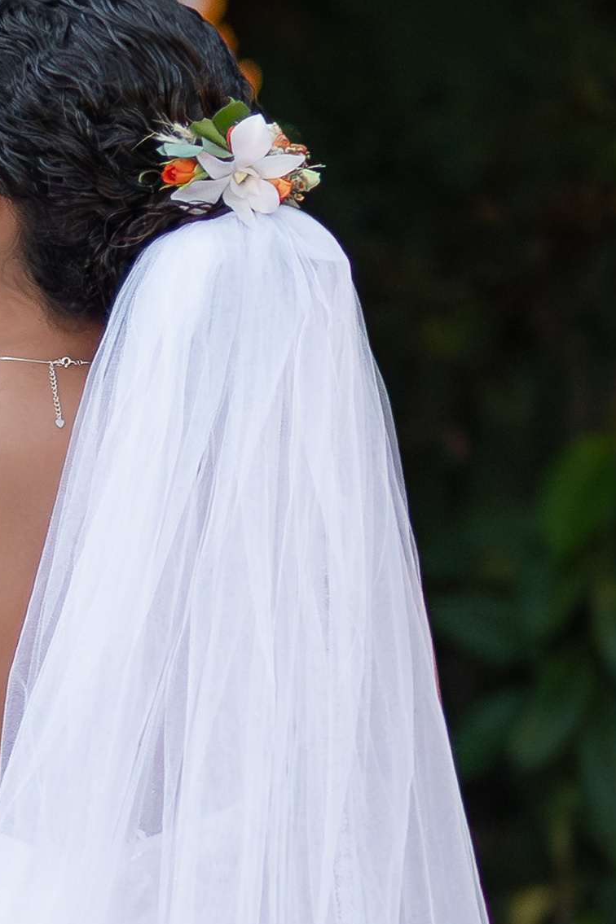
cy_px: 676
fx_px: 4520
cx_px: -351
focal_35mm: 176
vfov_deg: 11.7
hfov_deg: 7.6
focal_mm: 35
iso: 2500
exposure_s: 1/400
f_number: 1.4
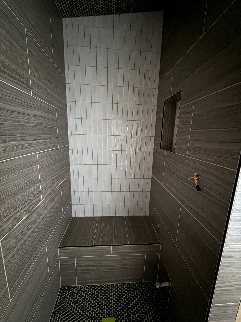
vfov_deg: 102.1
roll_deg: -2.3
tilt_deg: -11.4
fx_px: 130
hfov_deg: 85.7
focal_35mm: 14
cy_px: 161
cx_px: 120
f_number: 2.2
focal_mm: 2.22
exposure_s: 1/10
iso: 1600
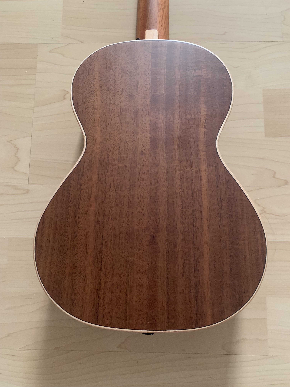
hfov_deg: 53.1
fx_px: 290
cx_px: 145
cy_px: 194
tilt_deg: -80.9
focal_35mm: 26
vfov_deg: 67.3
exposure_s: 1/35
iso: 400
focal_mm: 4.25
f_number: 1.8
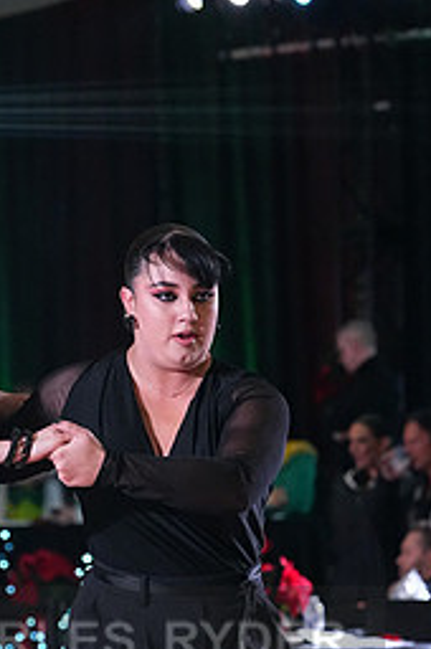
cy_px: 672
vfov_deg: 7.2
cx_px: 37
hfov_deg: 4.8
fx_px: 5150
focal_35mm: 286
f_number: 5
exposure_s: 1/400
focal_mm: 126
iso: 8000
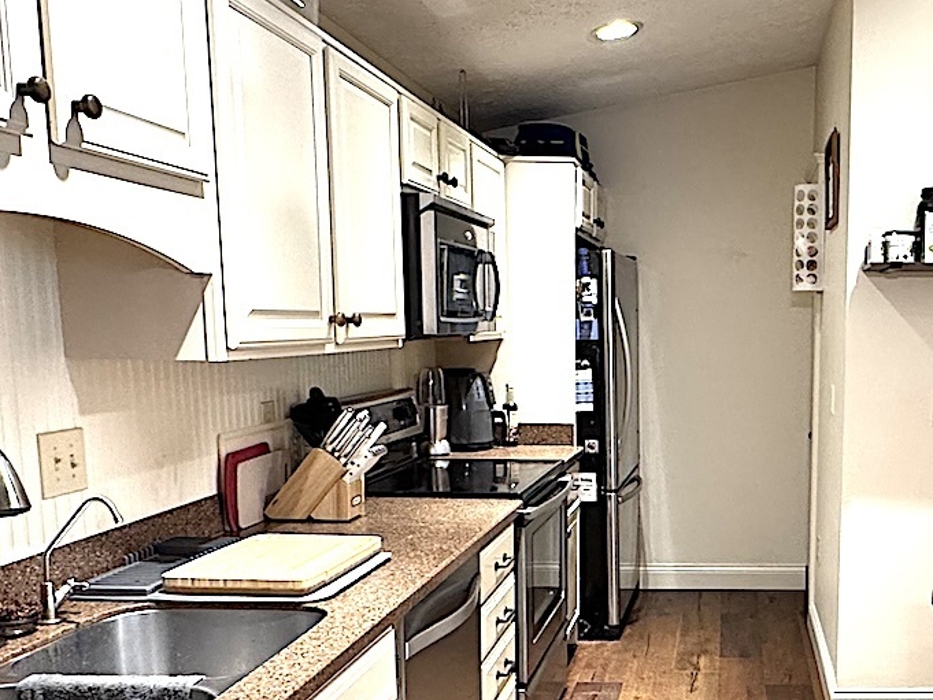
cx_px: 760
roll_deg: -1.0
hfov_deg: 47.1
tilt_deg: -8.1
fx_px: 997
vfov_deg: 38.3
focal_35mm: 37
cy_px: 460
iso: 250
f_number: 2.2
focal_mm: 2.22
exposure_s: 1/60
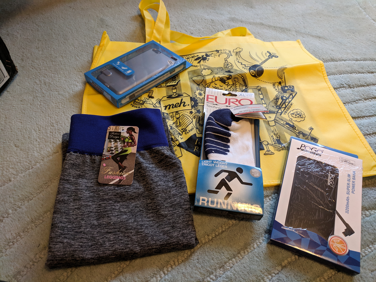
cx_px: 188
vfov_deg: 53.1
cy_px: 141
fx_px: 282
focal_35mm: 26
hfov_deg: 67.3
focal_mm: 4.67
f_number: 2
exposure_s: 1/40
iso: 665
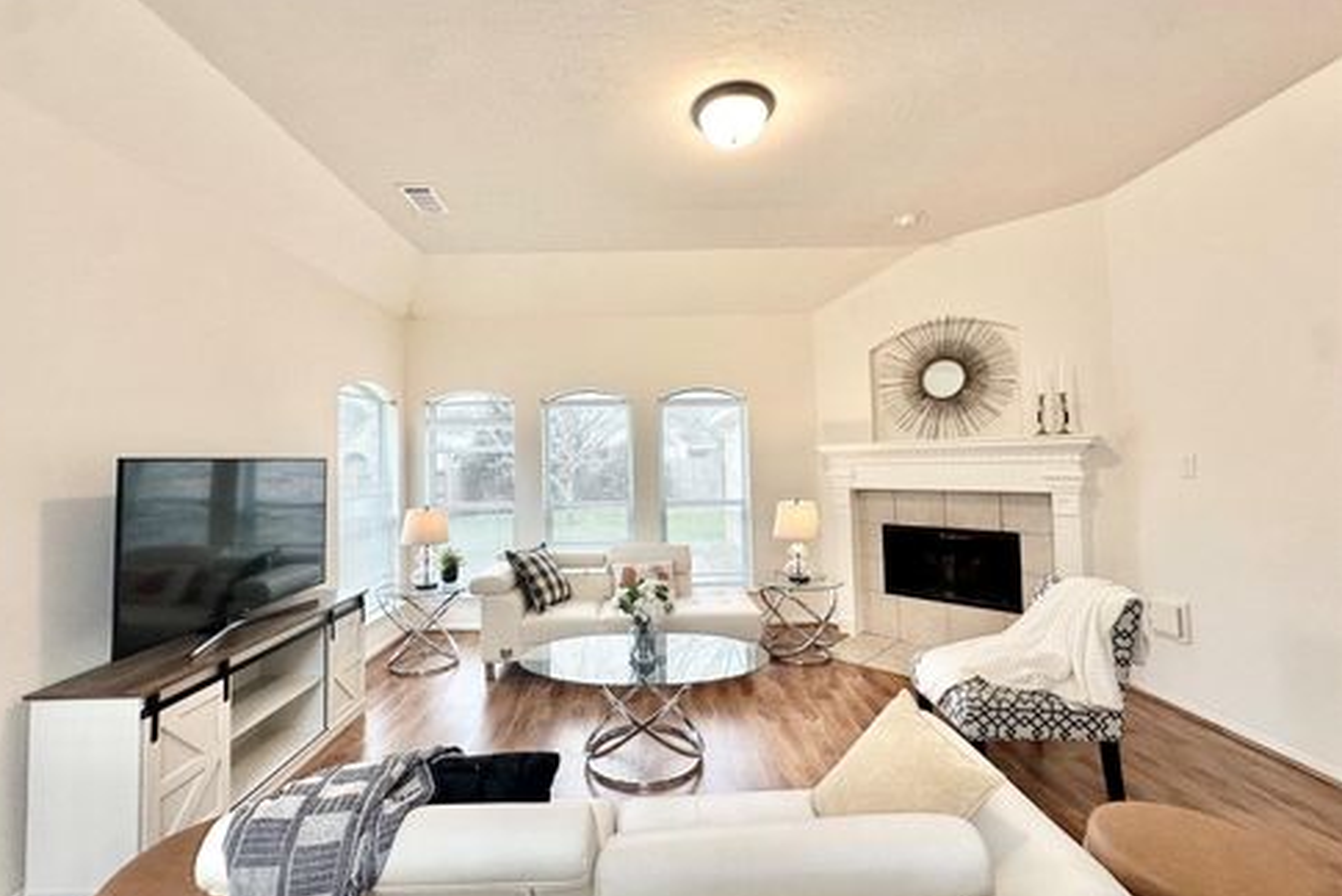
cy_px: 441
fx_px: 559
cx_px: 653
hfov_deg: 100.3
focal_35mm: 15
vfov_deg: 77.4
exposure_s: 1/120
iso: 125
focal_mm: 2.22
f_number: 2.2
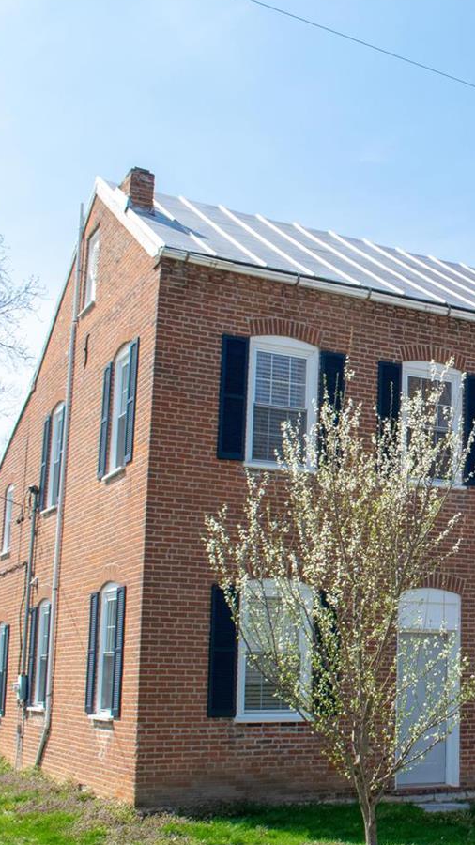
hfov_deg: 17.4
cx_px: 530
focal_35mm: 67
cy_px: 486
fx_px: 1501
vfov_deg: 31.4
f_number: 4
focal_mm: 24
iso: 200
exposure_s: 1/60
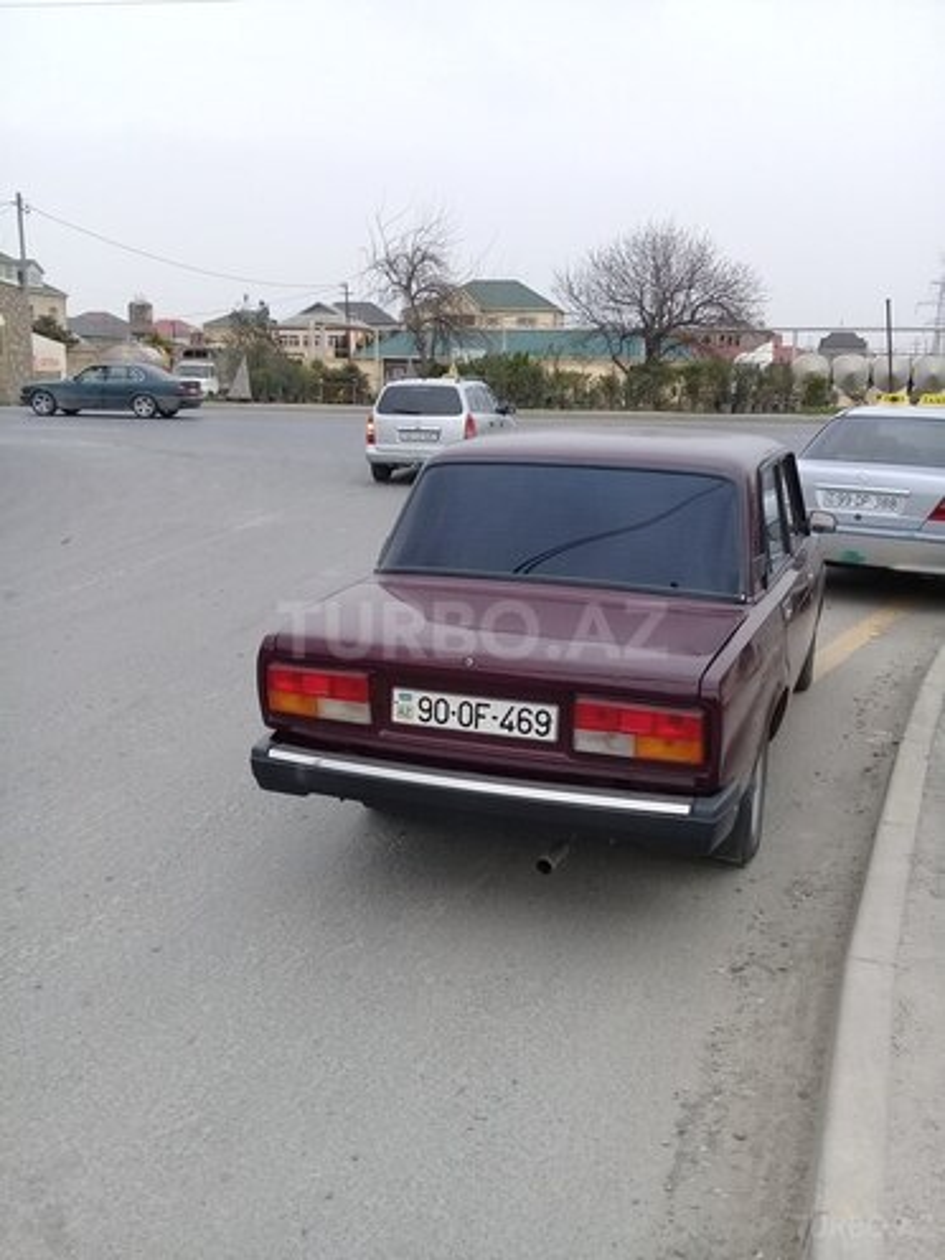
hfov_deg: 45.4
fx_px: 1128
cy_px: 630
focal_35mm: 31
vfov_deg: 58.4
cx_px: 472
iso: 50
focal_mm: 3.3
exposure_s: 1/185
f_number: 2.2
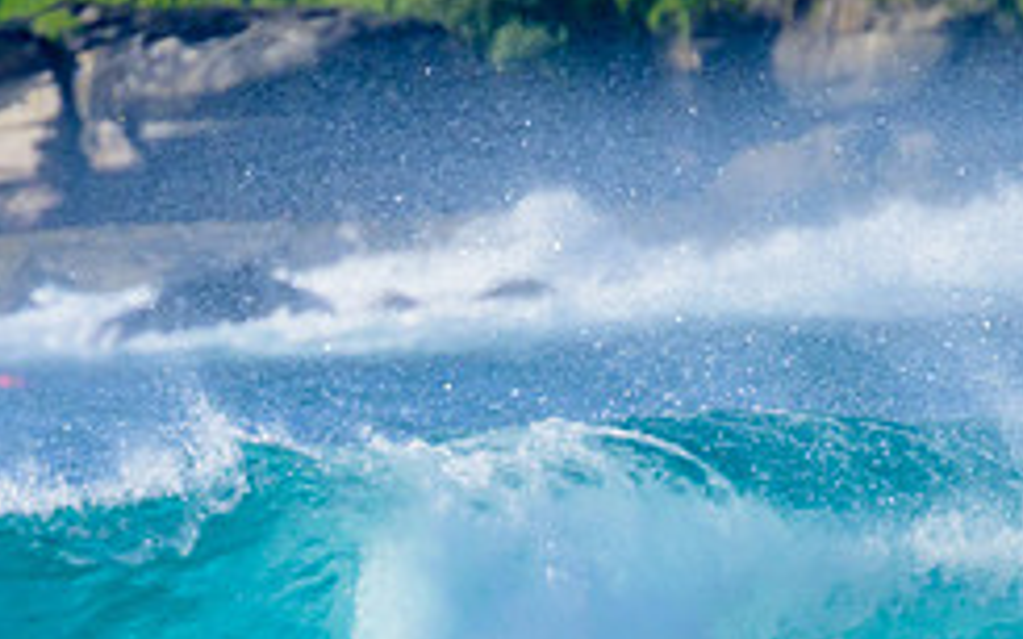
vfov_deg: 0.7
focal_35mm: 1929
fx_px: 53768
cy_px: 762
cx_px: 472
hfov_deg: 1.1
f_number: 11
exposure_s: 1/2000
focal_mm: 800
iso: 1100
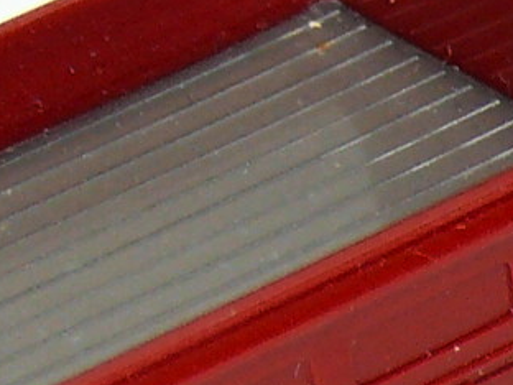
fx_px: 9499
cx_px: 416
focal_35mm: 641
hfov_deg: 3.1
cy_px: 168
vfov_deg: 2.3
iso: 100
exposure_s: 1/30
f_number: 4
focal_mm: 14.8
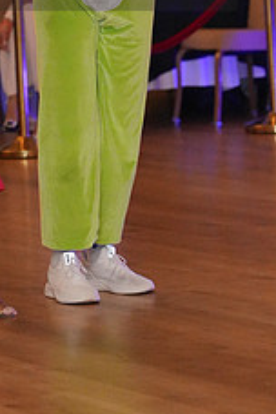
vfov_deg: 8.4
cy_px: -49
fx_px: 2806
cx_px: -12
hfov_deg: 5.6
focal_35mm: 244
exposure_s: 1/250
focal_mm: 96
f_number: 3.2
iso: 8000
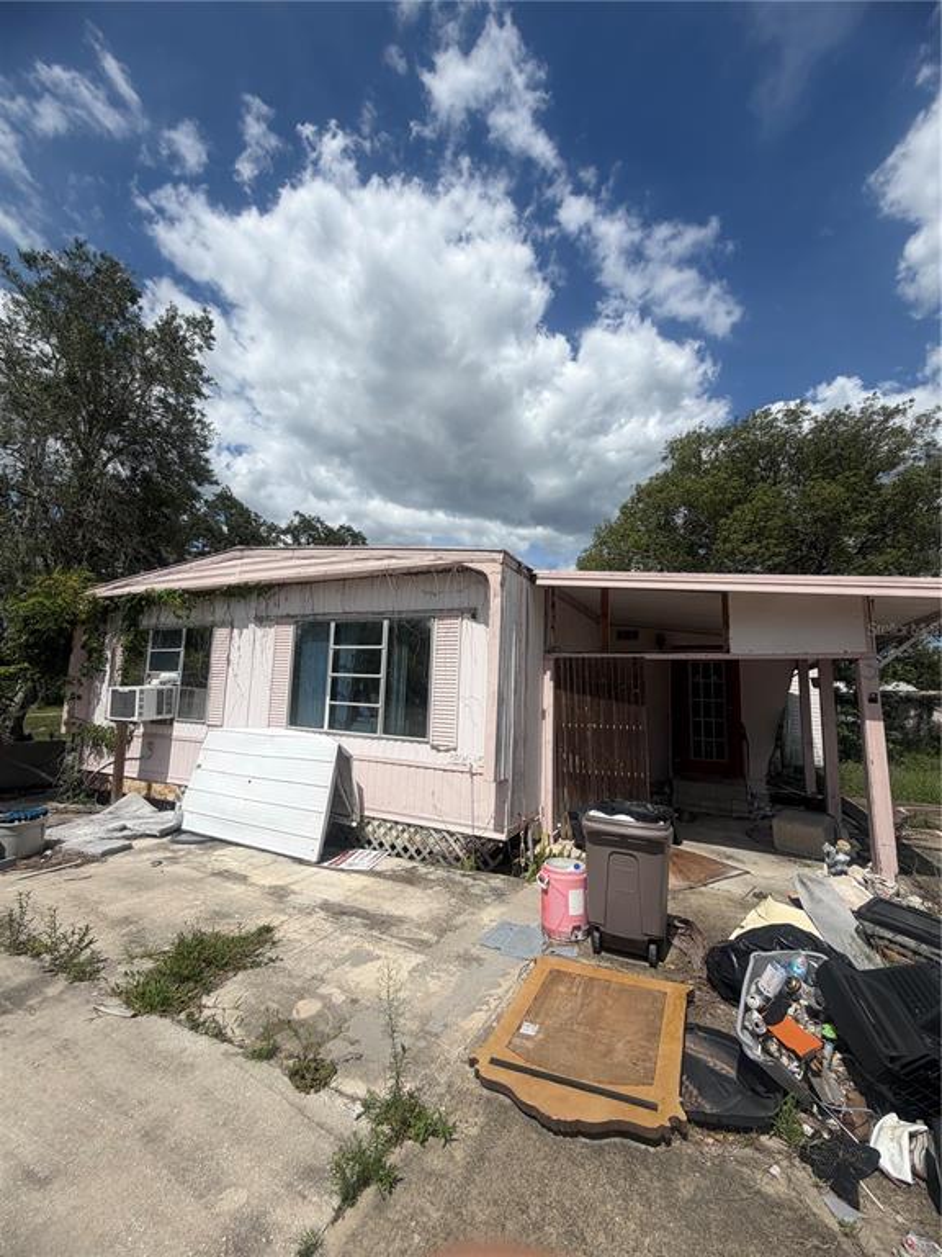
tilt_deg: +8.0
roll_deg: -1.4
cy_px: 628
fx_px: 508
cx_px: 471
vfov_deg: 102.1
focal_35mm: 14
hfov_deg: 85.7
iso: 20
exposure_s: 1/1572
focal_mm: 2.22
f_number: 2.2
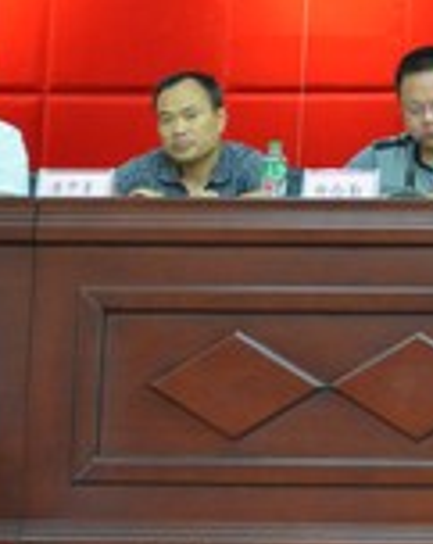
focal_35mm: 111
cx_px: 680
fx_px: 1783
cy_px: 2
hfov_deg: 13.0
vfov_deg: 17.0
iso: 3200
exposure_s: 1/25
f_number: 4
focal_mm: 24
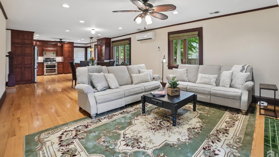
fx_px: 126
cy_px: 58
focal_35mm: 17
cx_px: 158
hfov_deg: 95.4
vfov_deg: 62.9
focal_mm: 14
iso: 800
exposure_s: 1/30
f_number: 6.3
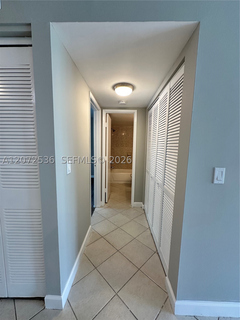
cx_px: 120
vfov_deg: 102.1
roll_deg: -1.8
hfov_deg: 85.7
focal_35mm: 14
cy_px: 160
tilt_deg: -5.6
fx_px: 129
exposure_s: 1/120
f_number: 2.2
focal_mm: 2.22
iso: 200
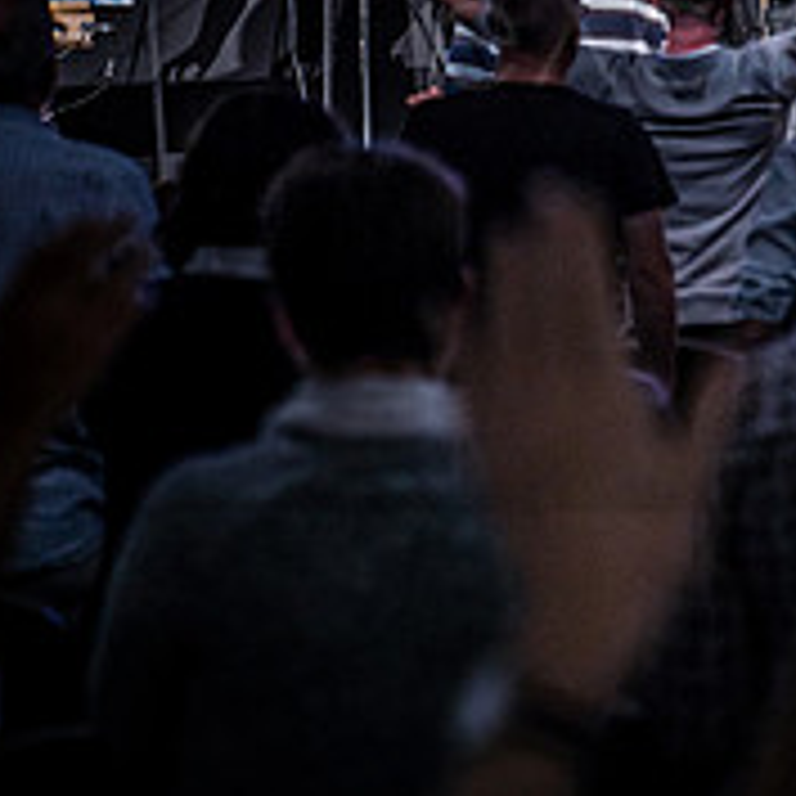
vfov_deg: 8.9
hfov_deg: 8.7
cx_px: 1237
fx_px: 5073
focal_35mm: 195
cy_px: 74
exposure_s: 1/80
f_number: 2.8
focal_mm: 70
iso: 640
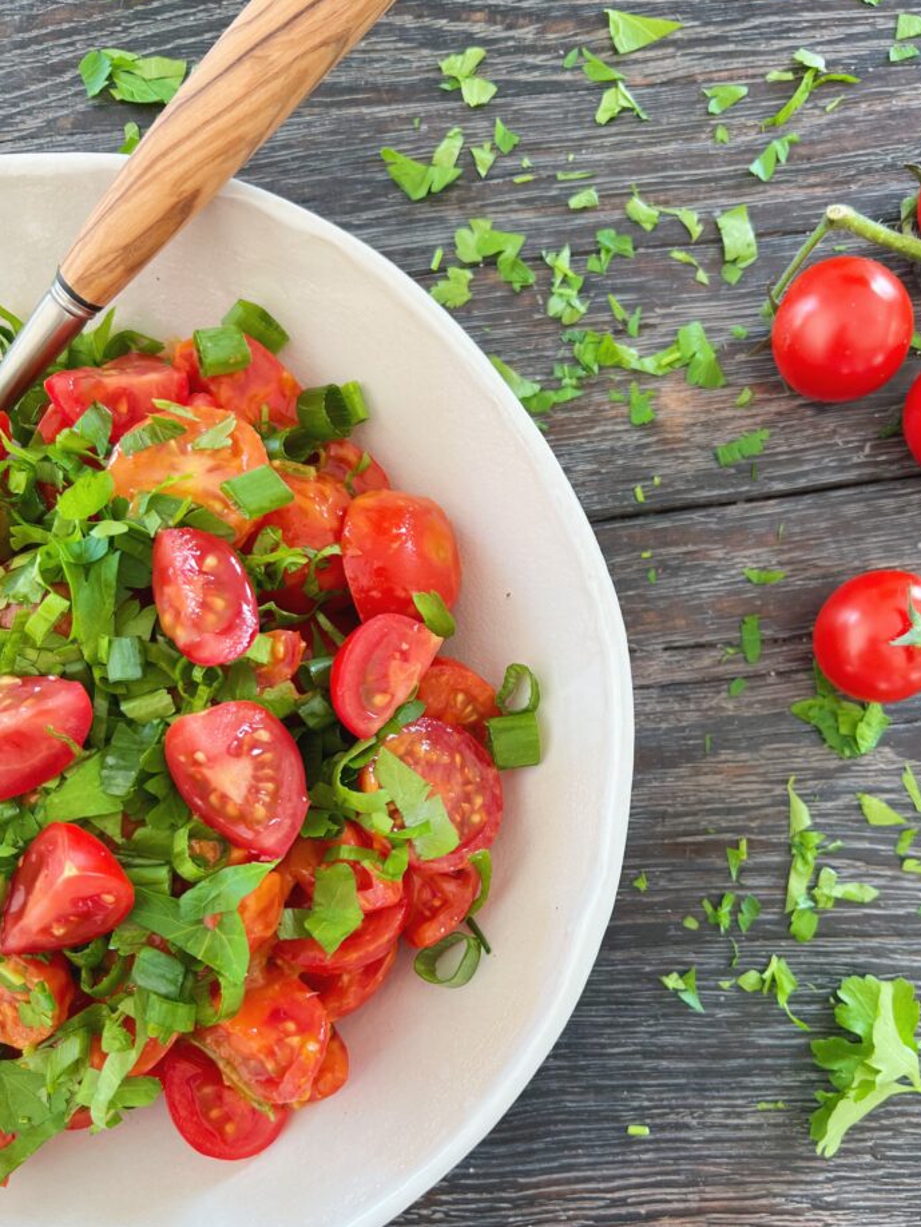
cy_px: 674
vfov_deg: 61.5
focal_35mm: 29
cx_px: 492
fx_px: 1028
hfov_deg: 48.2
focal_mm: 5.7
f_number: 1.5
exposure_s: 1/121
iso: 125
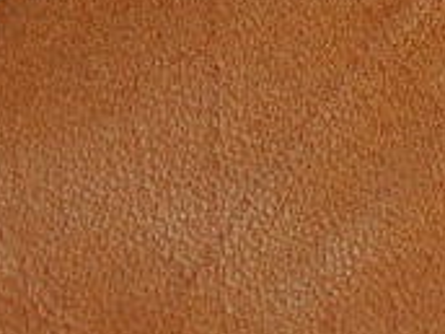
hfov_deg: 8.6
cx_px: 792
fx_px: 2828
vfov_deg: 6.7
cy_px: -184
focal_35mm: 220
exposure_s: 1/3.7
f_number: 4
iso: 200
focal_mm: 10.6
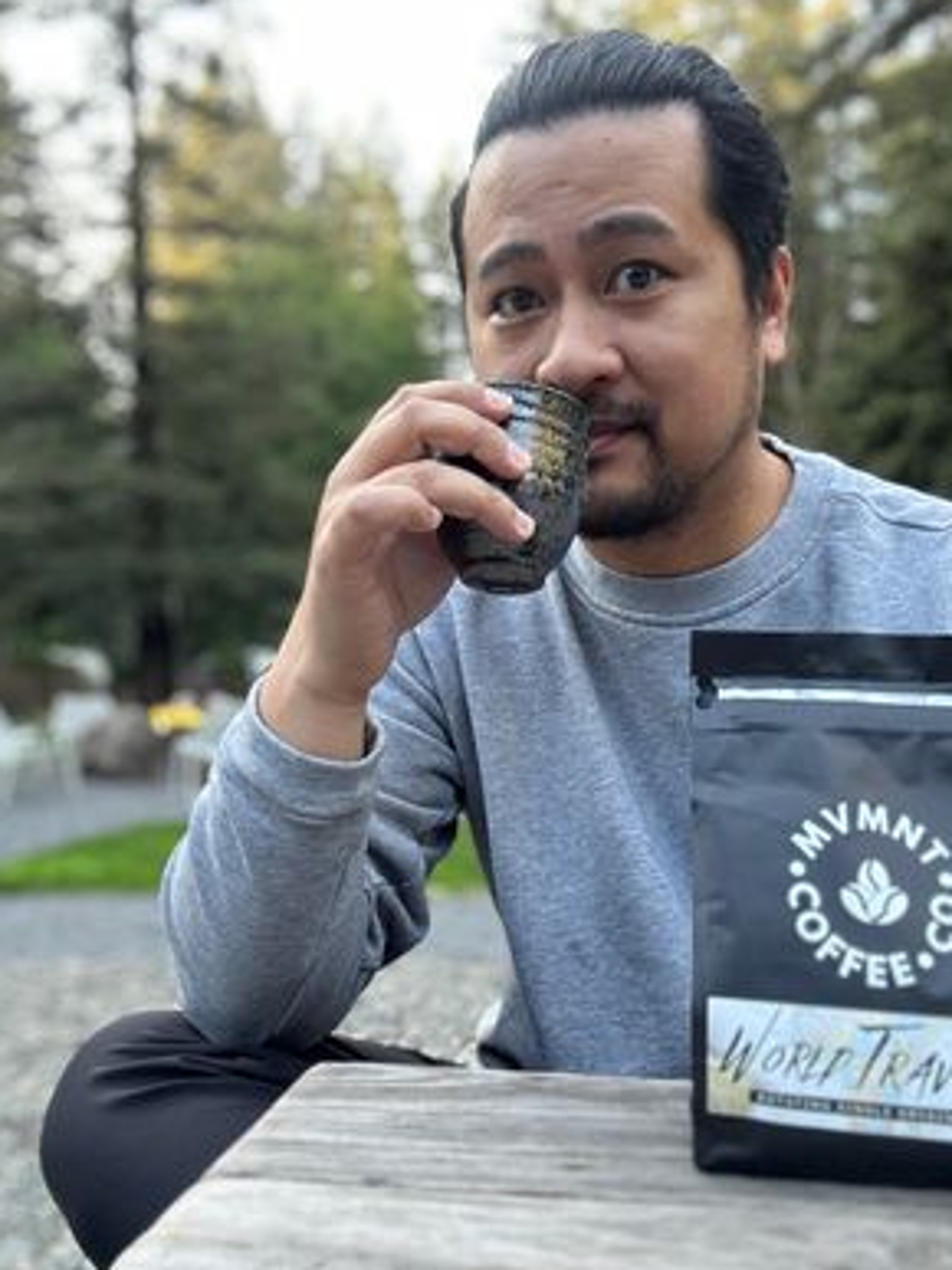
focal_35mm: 31
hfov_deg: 45.4
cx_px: 483
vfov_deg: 58.4
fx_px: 1137
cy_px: 637
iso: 80
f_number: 1.9
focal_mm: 2.69
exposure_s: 1/91
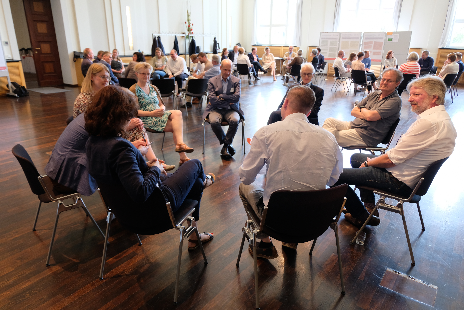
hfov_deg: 71.5
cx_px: 232
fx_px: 322
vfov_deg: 51.3
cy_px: 155
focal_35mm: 25
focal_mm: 16.7
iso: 800
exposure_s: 1/40
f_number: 4
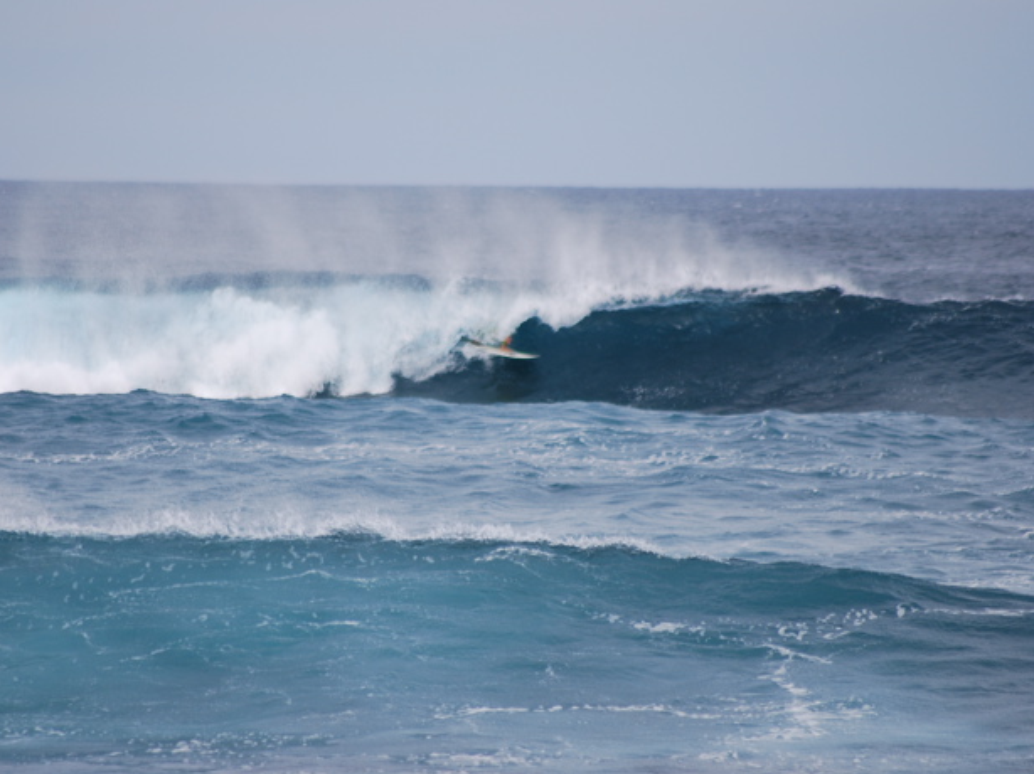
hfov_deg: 4.1
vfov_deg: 3.0
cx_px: 486
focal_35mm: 488
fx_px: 14571
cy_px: 388
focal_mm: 300
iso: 200
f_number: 5.6
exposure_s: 1/640
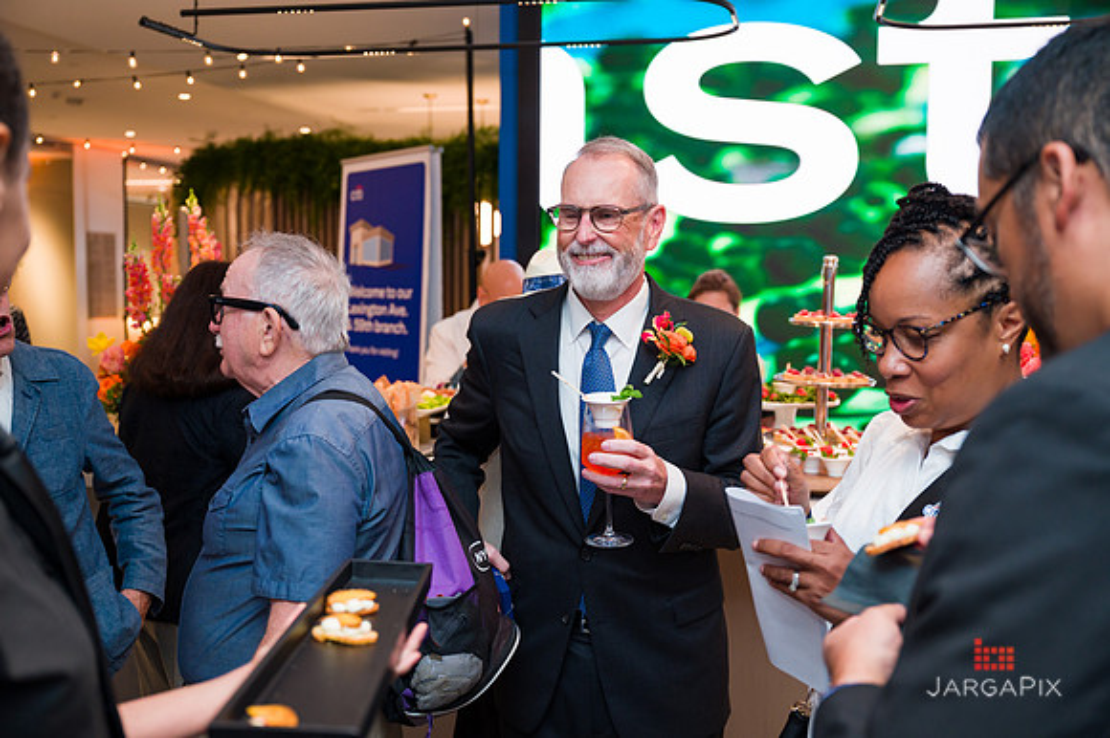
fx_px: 1175
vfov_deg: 34.9
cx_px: 555
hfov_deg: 50.6
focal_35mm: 38
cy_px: 369
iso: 800
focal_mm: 38
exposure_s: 1/160
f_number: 3.2
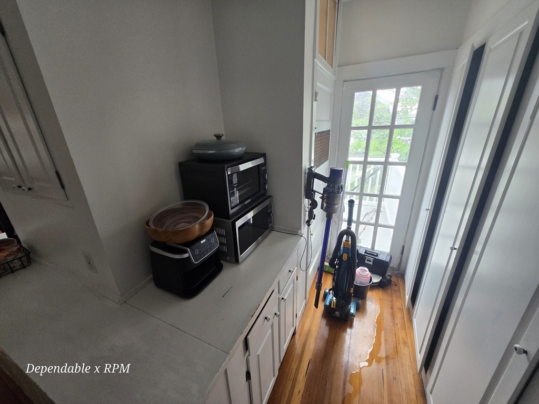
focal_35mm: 13
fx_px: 202
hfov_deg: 106.2
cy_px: 202
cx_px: 270
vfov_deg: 89.9
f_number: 2.2
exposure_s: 1/60
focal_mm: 1.7
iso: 160
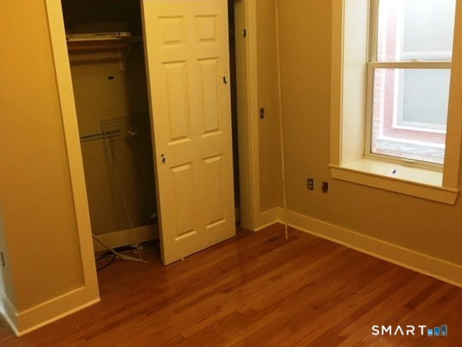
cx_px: 200
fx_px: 441
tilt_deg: -13.9
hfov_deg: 55.1
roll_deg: +2.5
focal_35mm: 33
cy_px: 155
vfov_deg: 42.9
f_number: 2.2
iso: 200
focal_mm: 4.15
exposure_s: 1/20
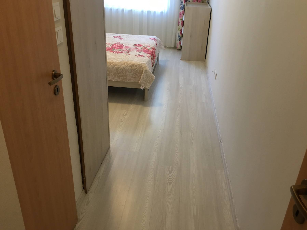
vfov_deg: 45.4
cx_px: 164
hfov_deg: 58.3
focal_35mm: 31
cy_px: 108
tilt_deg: -26.8
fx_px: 275
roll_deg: -3.5
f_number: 2.2
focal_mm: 4.15
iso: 125
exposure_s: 1/33
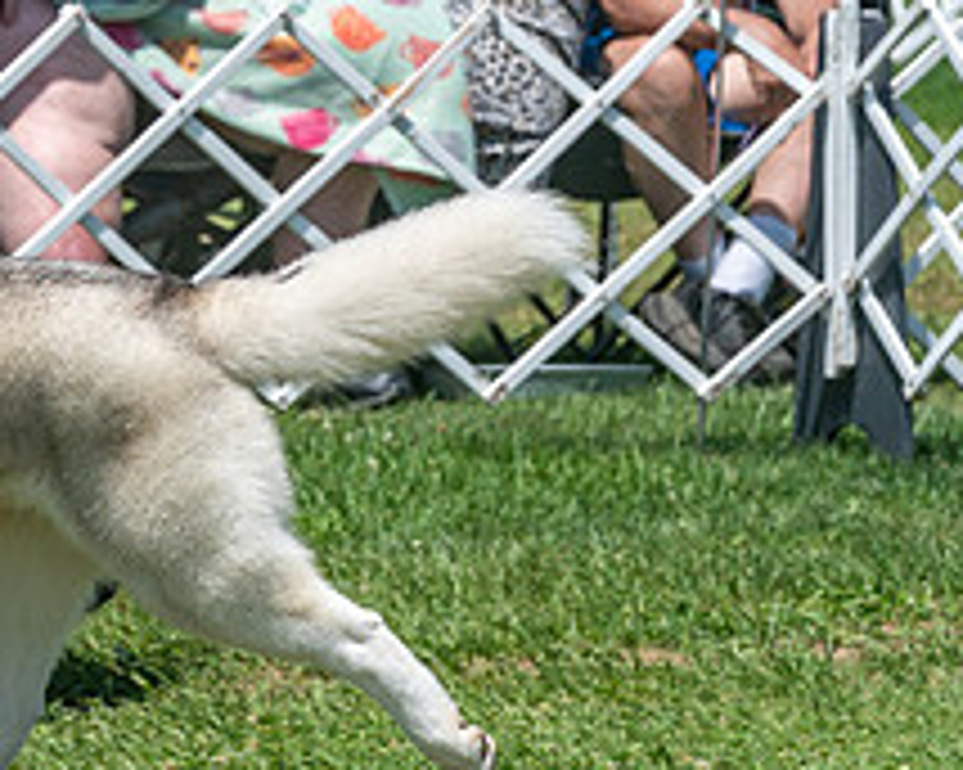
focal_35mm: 545
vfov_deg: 2.8
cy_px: -104
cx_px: -277
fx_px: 15526
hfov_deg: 3.5
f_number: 5.6
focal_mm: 162
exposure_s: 1/1000
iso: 125
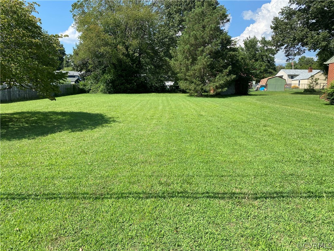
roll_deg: -1.5
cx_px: 167
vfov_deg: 53.1
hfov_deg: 67.3
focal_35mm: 26
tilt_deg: -6.1
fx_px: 251
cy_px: 126
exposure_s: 1/1608
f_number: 1.8
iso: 32
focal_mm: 4.25
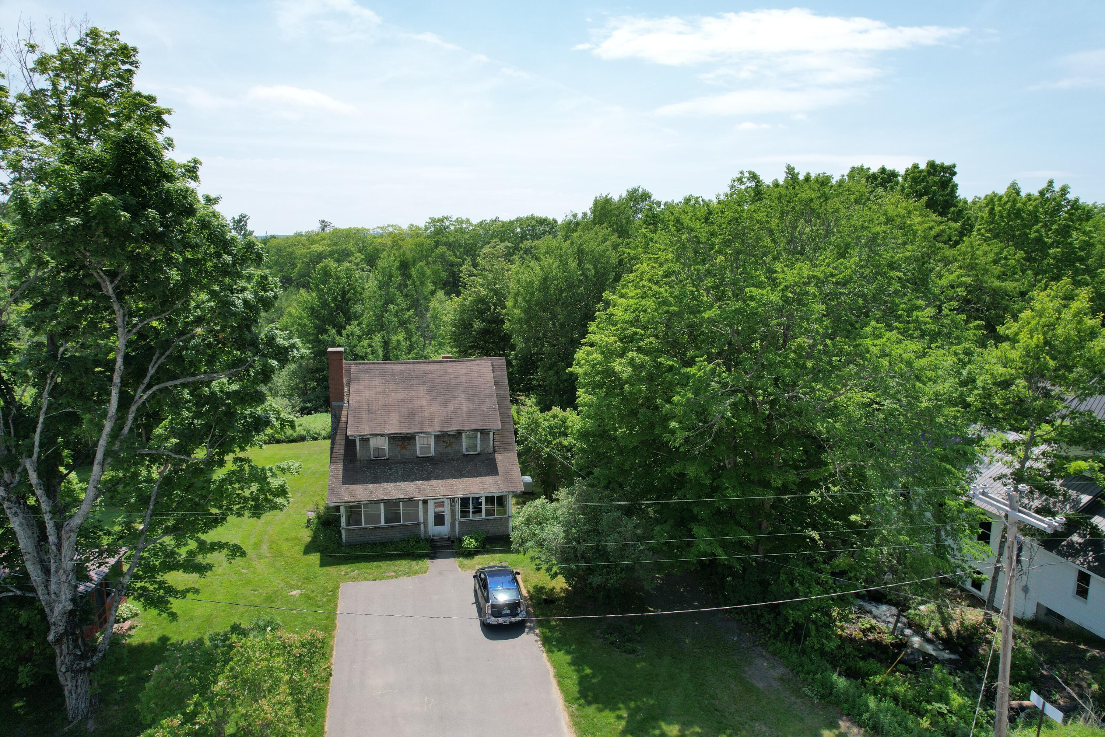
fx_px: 675
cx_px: 552
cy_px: 368
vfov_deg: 57.2
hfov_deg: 78.6
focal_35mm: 22
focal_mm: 8.38
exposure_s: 1/2000
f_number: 2.8
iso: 100
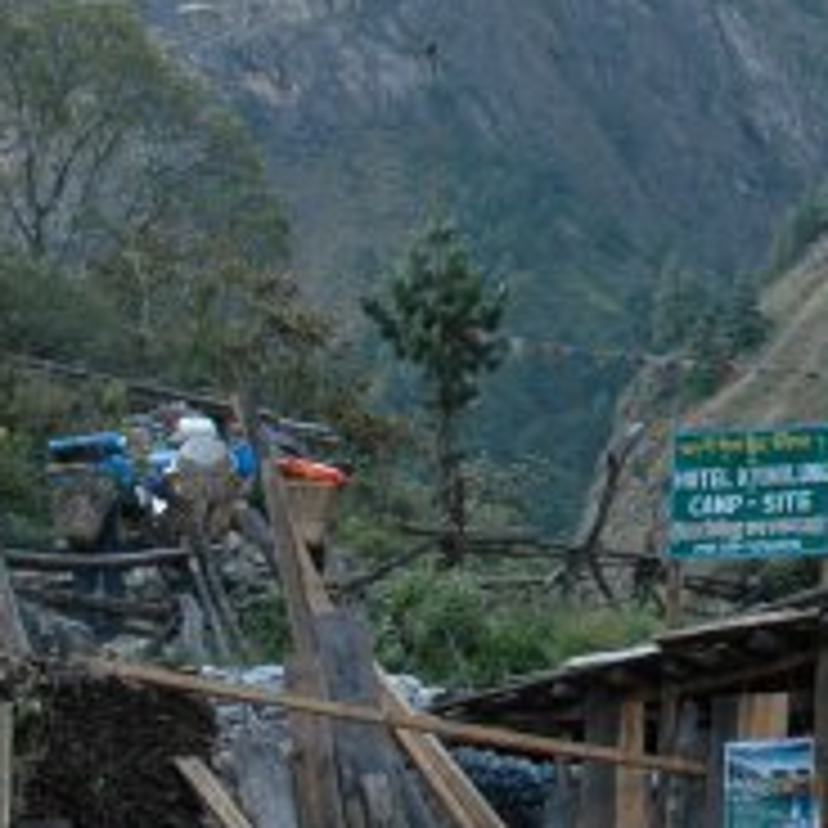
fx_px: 3247
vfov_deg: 14.5
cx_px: 1166
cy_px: 630
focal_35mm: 120
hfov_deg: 13.8
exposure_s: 1/100
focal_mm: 24
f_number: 5
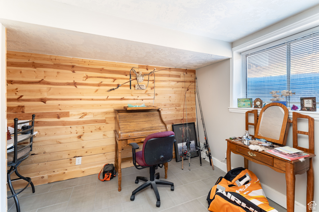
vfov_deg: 81.2
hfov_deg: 104.3
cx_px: 160
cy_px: 106
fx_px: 124
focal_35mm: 14
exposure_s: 1/160
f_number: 8
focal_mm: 14
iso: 400
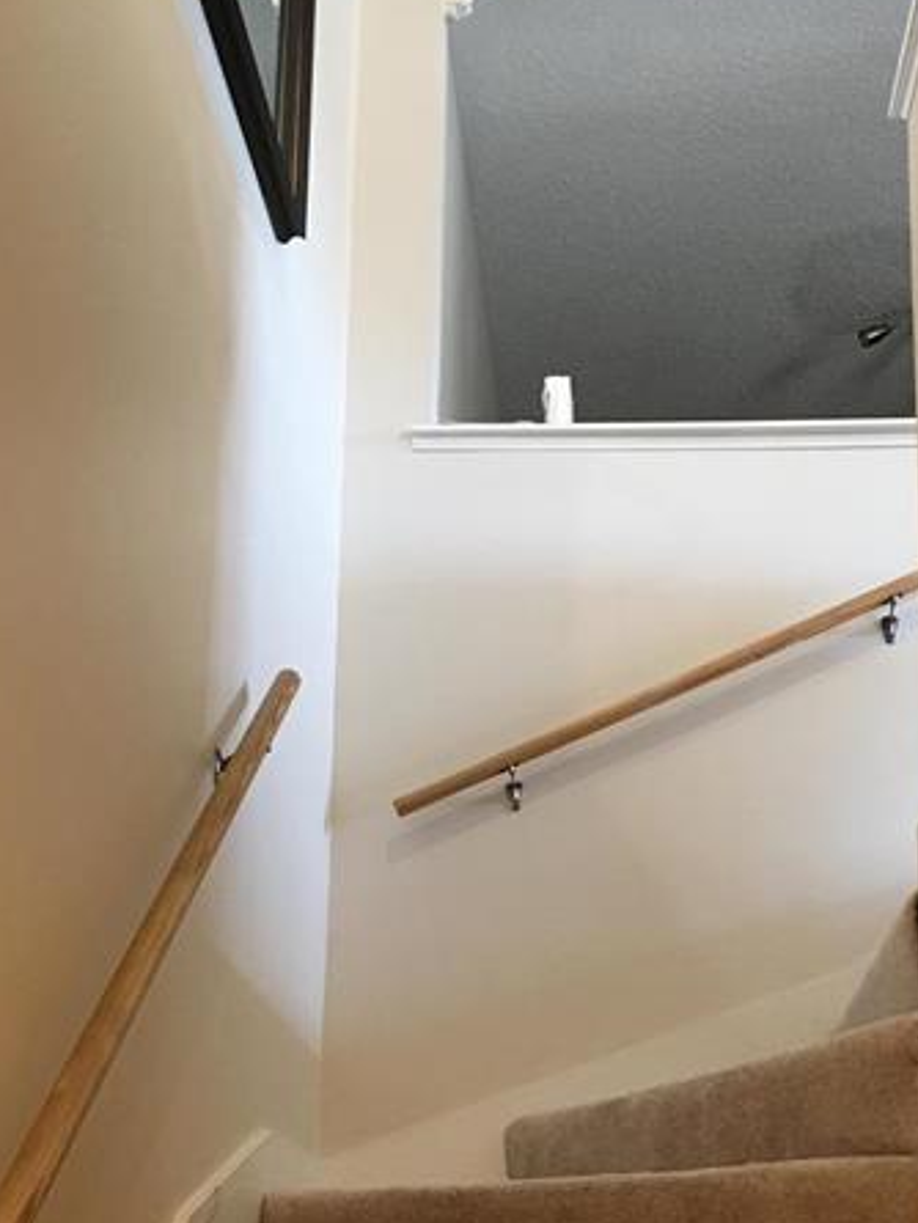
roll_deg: +0.2
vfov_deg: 37.4
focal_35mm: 50
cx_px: 588
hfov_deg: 29.0
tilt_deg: +11.9
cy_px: 885
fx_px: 1767
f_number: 2.2
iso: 100
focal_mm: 4.15
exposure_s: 1/30
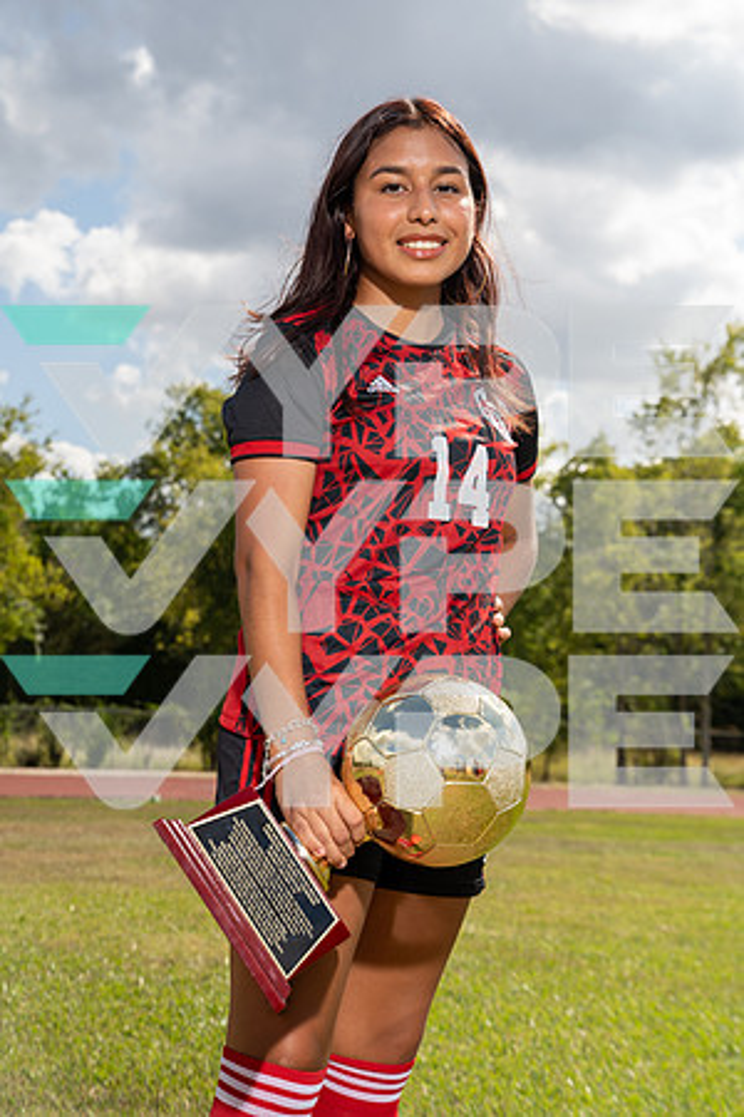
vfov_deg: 30.5
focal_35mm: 66
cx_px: 372
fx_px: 2046
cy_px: 558
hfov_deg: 20.6
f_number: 7.1
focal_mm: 66
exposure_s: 1/250
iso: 100
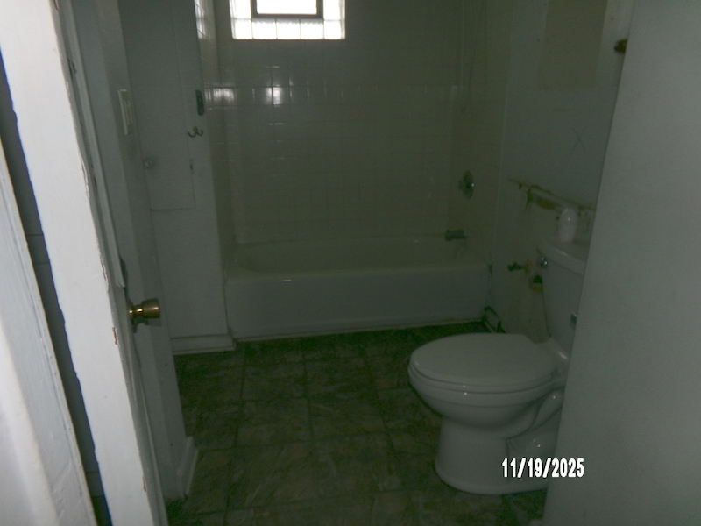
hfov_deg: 71.6
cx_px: 350
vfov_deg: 56.8
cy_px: 263
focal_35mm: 24
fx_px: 486
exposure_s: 1/34
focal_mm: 4.3
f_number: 3.7
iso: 200
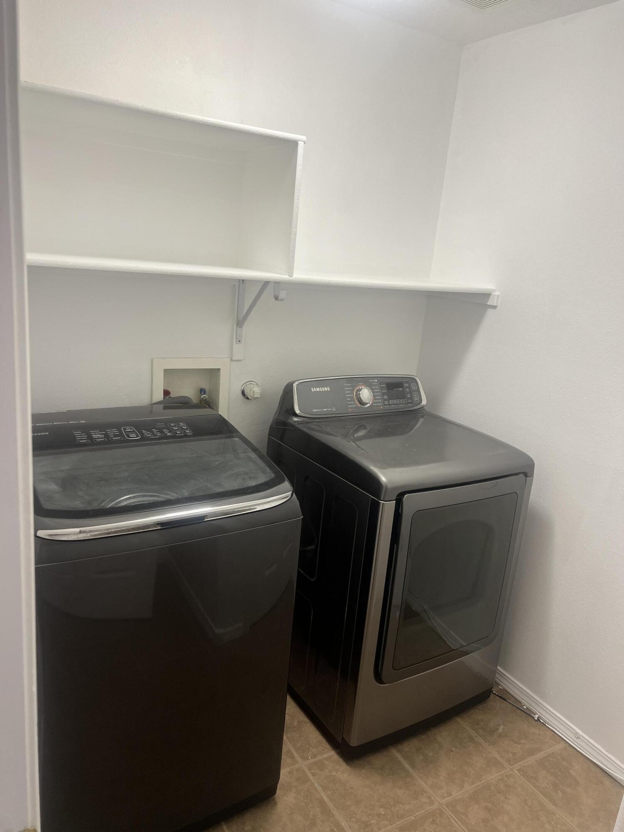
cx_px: 312
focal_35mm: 26
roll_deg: -5.2
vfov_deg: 67.3
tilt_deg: -15.1
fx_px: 625
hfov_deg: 53.1
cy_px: 416
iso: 125
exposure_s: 1/120
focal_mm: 5.7
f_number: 1.5
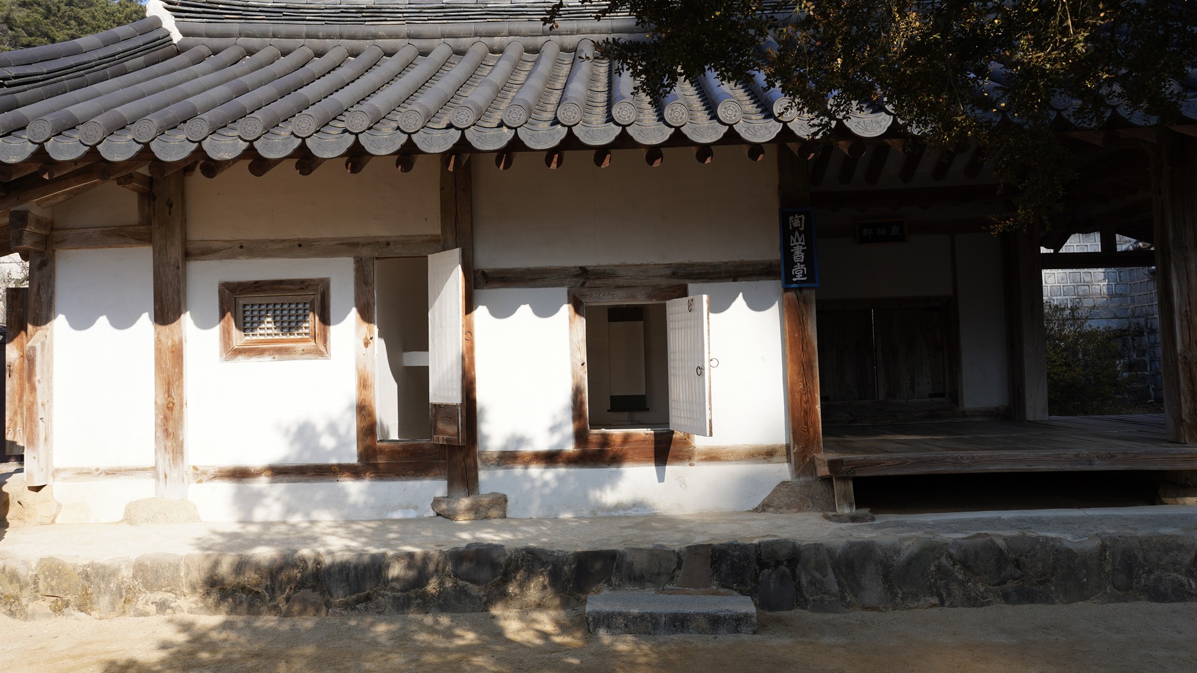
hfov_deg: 64.3
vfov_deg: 38.9
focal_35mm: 30
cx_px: 605
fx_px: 952
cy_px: 308
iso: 100
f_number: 10
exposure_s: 1/100
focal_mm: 28
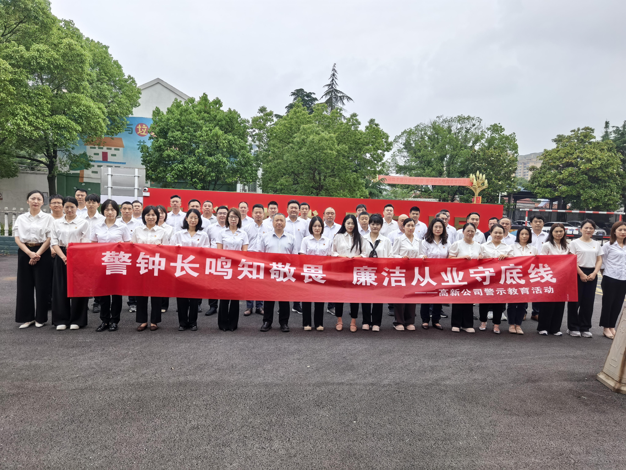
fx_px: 434
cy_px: 235
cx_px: 313
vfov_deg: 56.8
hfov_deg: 71.6
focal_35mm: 24
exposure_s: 1/4630
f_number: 1.6
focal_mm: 5.34
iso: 50
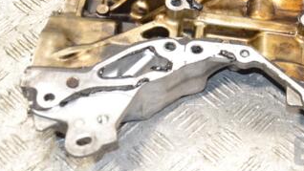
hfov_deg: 24.8
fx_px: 669
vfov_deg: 14.5
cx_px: 276
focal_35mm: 83
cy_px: 24
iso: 800
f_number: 5
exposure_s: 1/80
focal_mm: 28
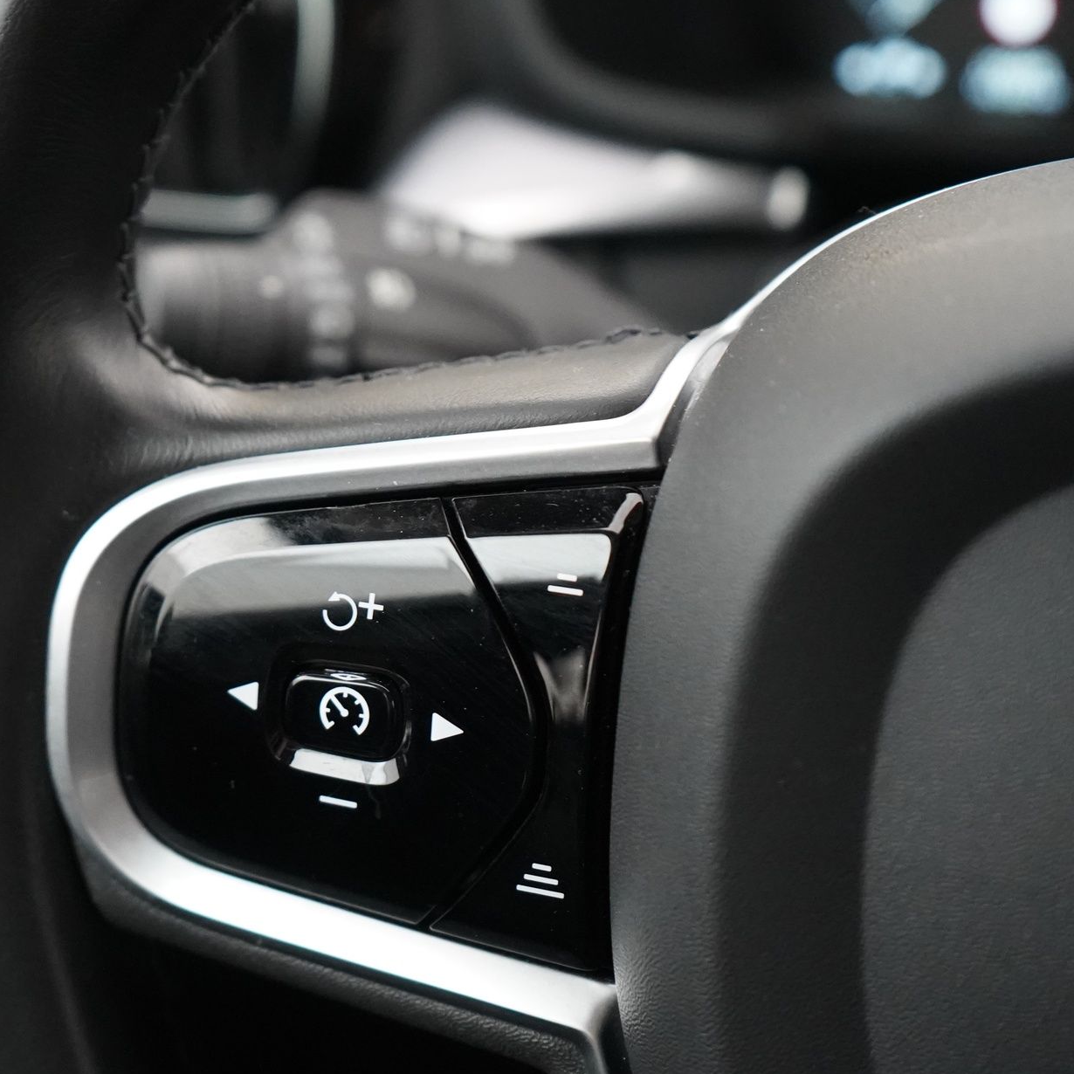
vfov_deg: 30.0
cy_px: 486
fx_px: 2001
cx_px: 279
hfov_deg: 29.6
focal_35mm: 57
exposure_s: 1/60
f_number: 4
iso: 6400
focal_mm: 33
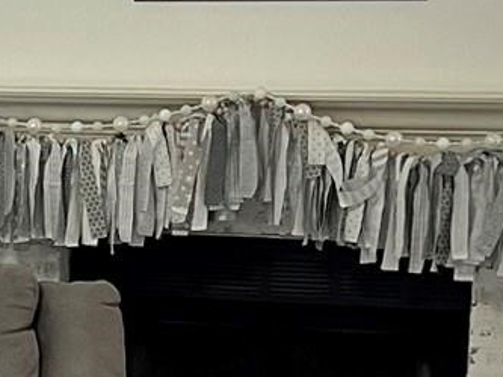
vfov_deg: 9.2
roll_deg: -0.6
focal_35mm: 160
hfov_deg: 11.8
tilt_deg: -9.6
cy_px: 406
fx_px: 2326
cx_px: -252
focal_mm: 5.7
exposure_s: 1/60
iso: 160
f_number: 1.5
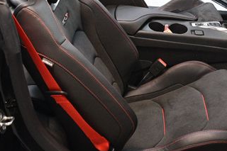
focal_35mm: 60
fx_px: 378
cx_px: 187
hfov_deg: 32.4
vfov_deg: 22.2
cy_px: 22
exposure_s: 1/100
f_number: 3.5
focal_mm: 20
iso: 3200
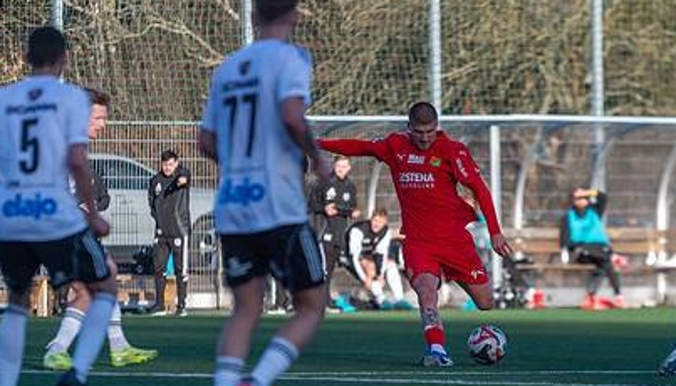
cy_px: 302
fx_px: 6350
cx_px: 436
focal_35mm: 353
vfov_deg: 3.5
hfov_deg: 6.1
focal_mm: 200
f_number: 3.2
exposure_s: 1/1000
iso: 100
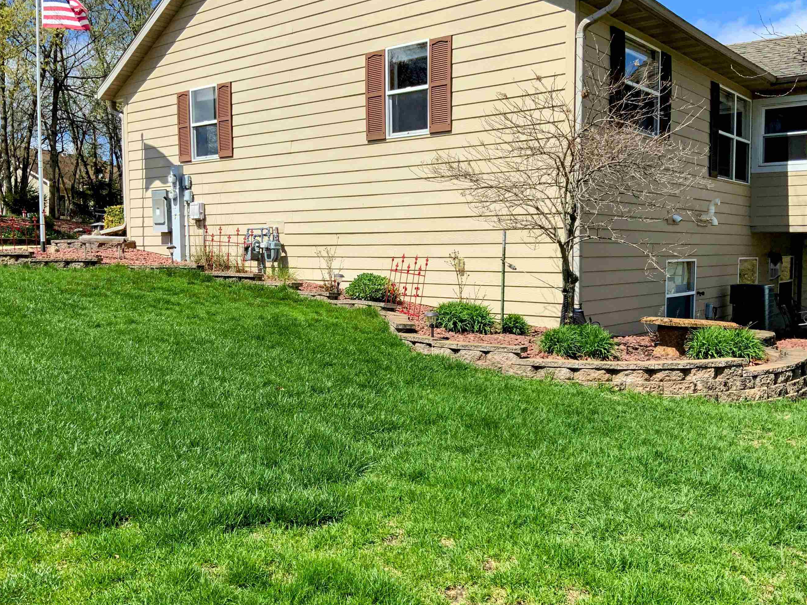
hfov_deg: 54.0
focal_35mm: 34
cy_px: 302
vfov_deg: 41.8
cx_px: 412
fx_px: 793
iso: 20
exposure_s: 1/2320
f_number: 1.8
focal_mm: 3
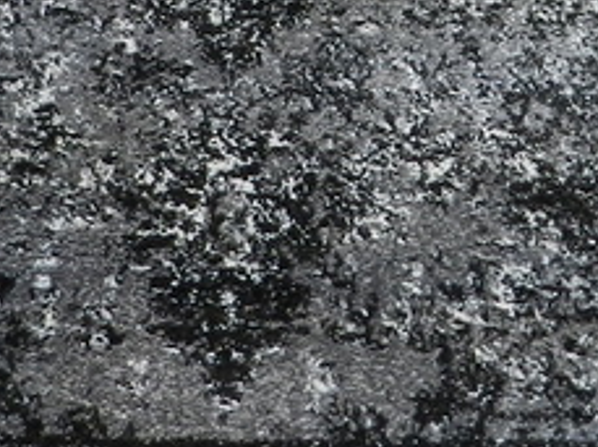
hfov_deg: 19.1
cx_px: 251
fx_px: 1777
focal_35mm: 103
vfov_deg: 13.5
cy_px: -220
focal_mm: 4
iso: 180
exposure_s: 1/30
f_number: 3.4
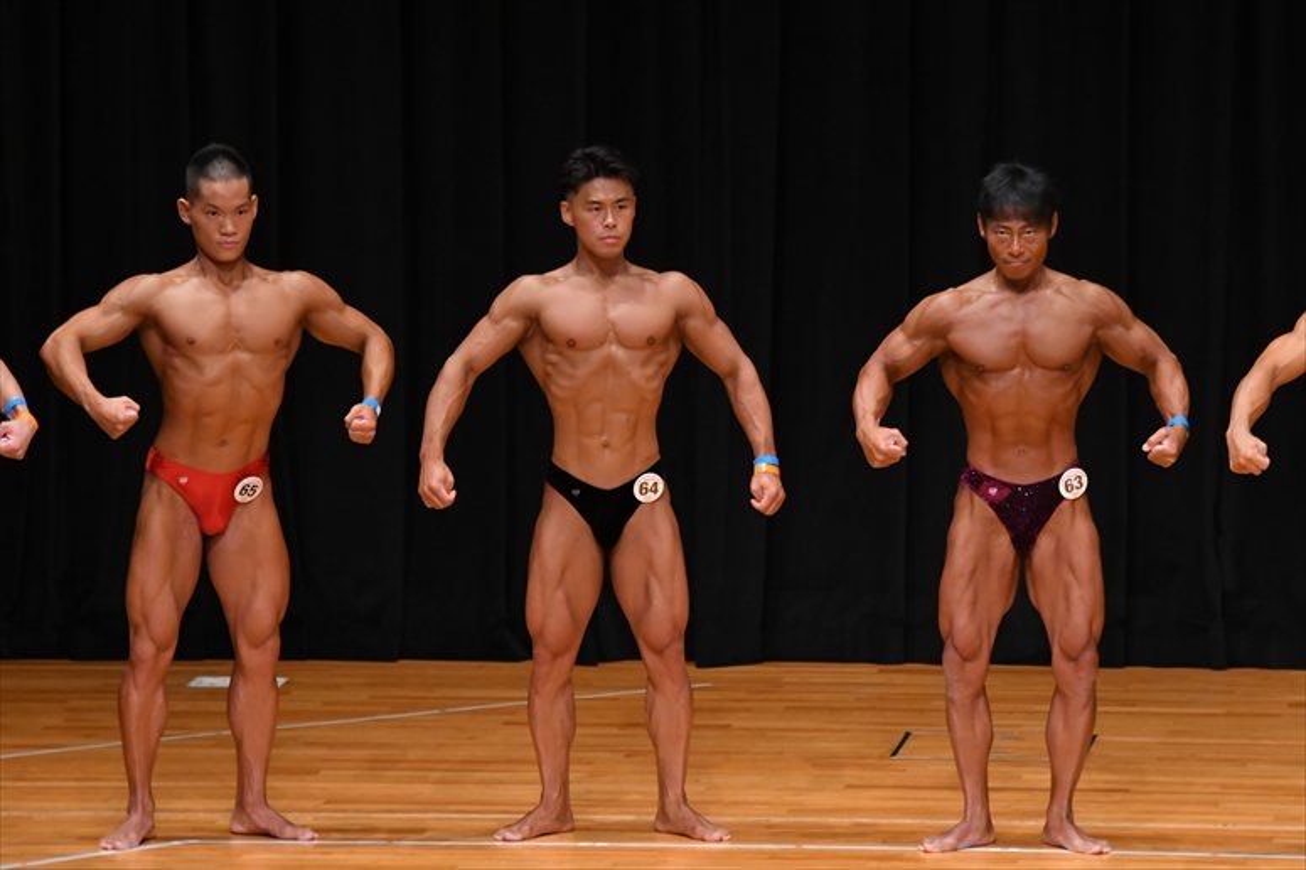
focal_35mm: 270
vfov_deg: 5.1
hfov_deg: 7.6
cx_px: 653
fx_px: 9790
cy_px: 435
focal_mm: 180
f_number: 5.6
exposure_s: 1/400
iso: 3200
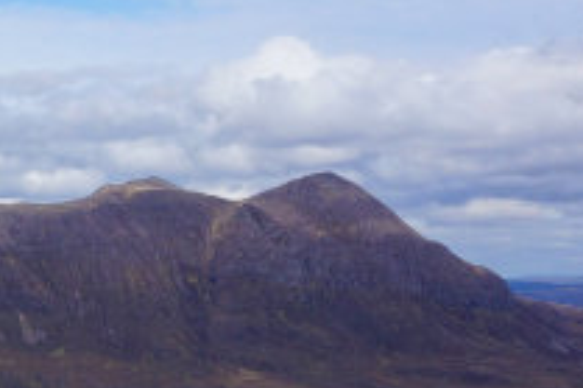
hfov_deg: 17.5
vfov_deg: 14.5
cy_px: 423
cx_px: -494
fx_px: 1489
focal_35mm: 92
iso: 100
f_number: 14
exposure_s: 1/160
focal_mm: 16
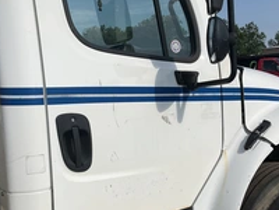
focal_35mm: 58
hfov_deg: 33.2
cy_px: 102
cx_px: 135
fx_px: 467
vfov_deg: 25.2
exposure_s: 1/3534
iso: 25
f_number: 1.8
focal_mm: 3
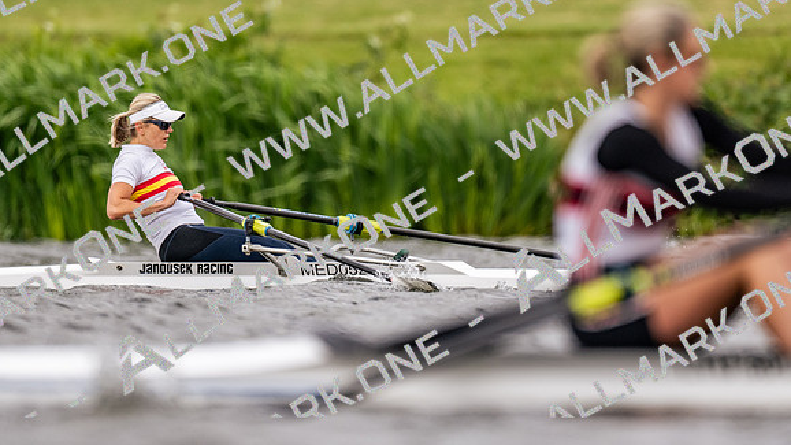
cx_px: 396
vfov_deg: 1.3
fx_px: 19840
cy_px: 183
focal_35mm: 946
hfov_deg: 2.3
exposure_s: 1/2500
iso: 500
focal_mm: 600
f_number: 4
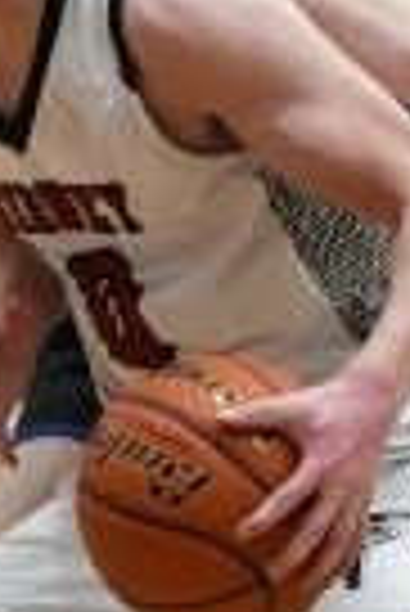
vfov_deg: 4.9
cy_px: 266
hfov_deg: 3.3
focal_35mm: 417
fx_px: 7105
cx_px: 63
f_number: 2.8
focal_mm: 70
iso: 14400
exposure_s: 1/2500
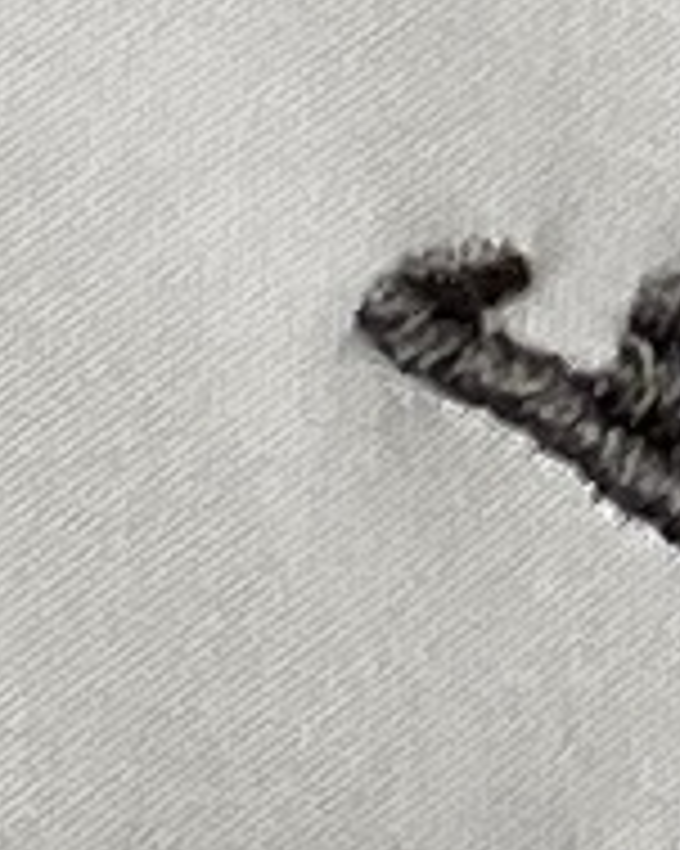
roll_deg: +30.5
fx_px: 3802
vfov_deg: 12.3
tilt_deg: -8.3
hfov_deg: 10.1
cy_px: 1151
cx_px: 732
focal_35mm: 151
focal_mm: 4.25
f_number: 1.8
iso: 80
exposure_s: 1/121
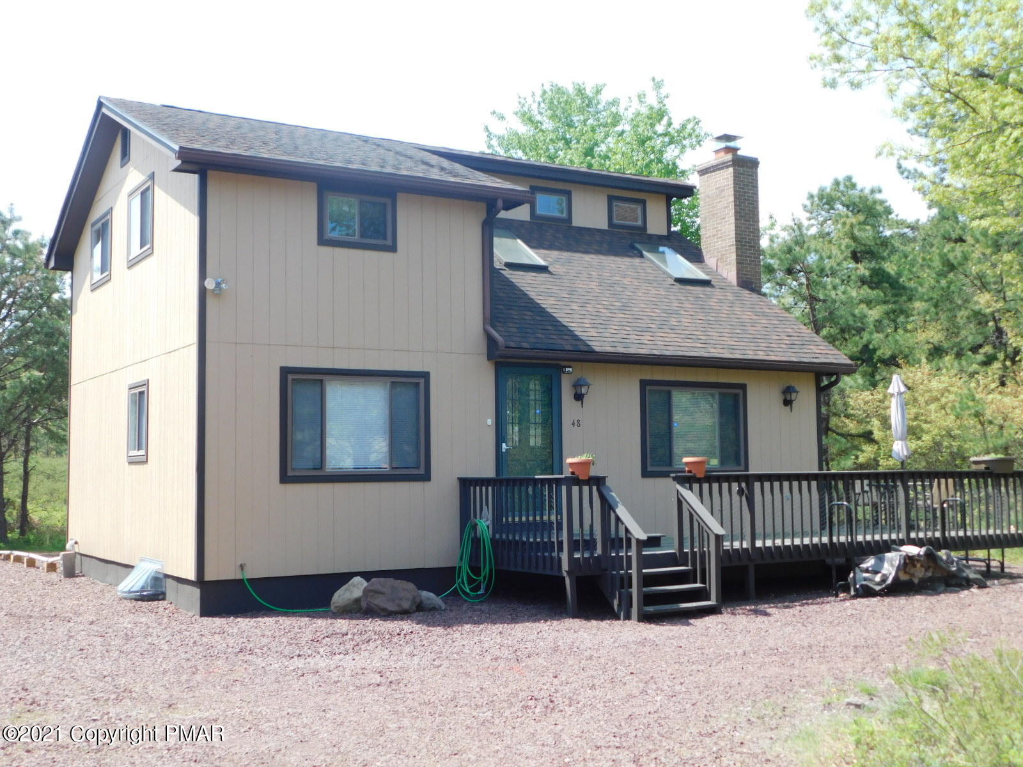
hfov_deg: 46.8
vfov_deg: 36.0
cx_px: 512
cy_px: 384
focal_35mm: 40
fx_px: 1182
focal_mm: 7.1
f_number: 3.6
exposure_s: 1/400
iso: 125
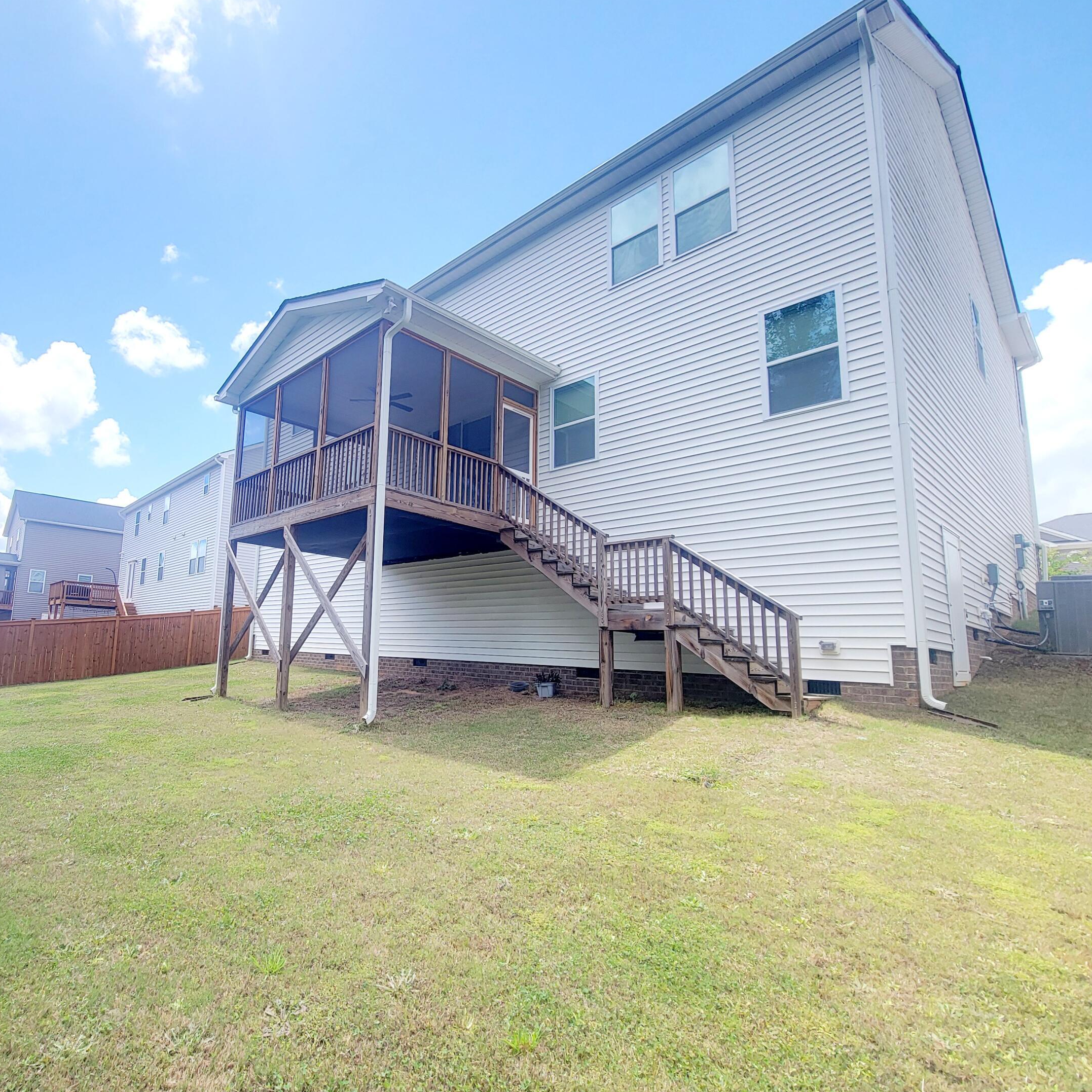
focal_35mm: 16
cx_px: 375
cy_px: 559
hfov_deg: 84.7
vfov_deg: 87.4
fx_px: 571
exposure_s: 1/556
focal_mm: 2.2
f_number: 2.2
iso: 50
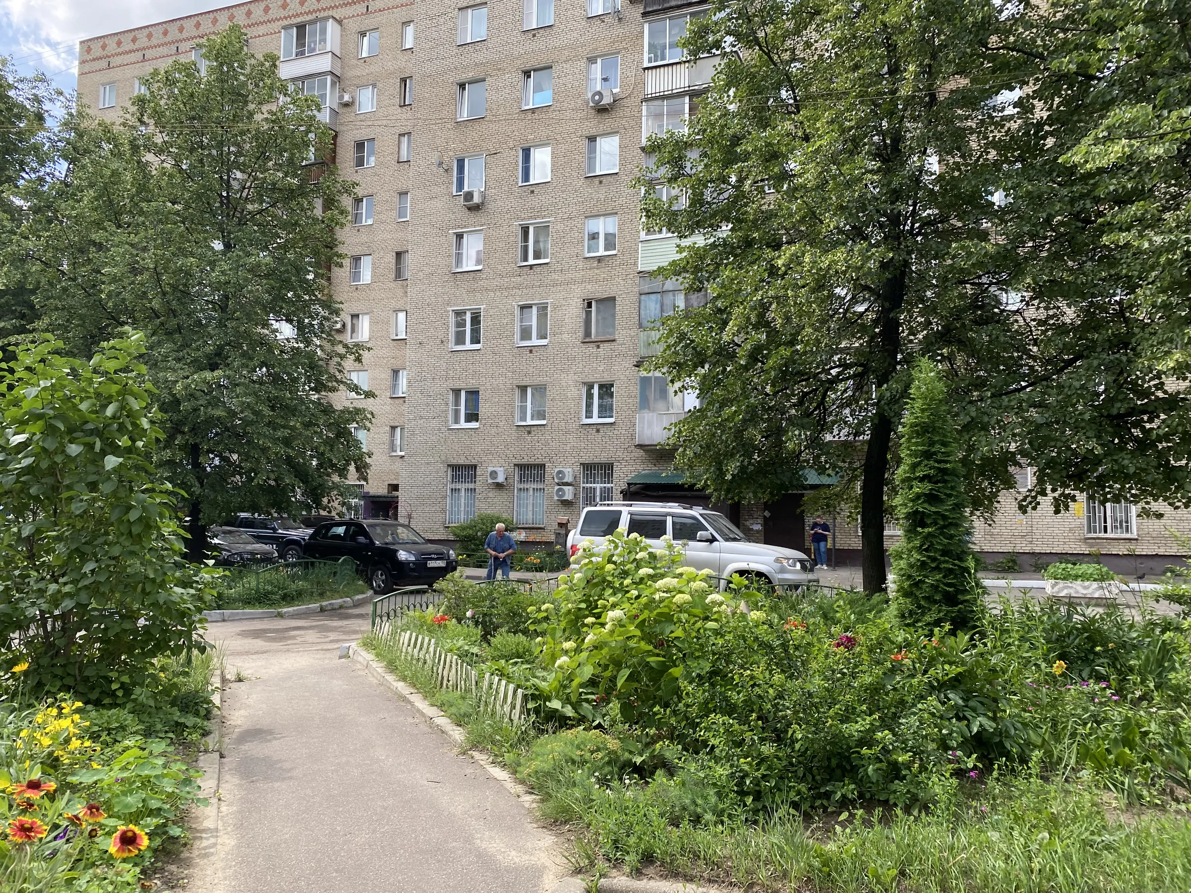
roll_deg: -1.3
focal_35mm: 26
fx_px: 895
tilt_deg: +4.8
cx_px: 596
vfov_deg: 53.1
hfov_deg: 67.3
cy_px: 446
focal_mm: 4.25
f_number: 1.8
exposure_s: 1/666
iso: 32
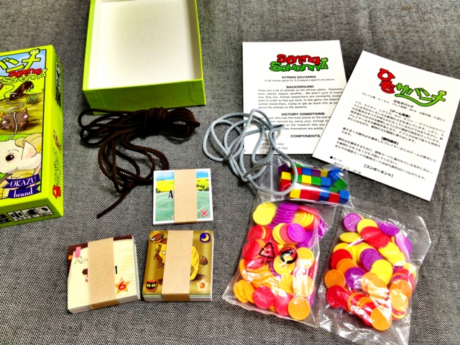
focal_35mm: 35
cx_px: 230
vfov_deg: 40.7
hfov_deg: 52.6
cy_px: 172
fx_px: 465
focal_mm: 4.28
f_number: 2.4
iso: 50
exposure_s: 1/20
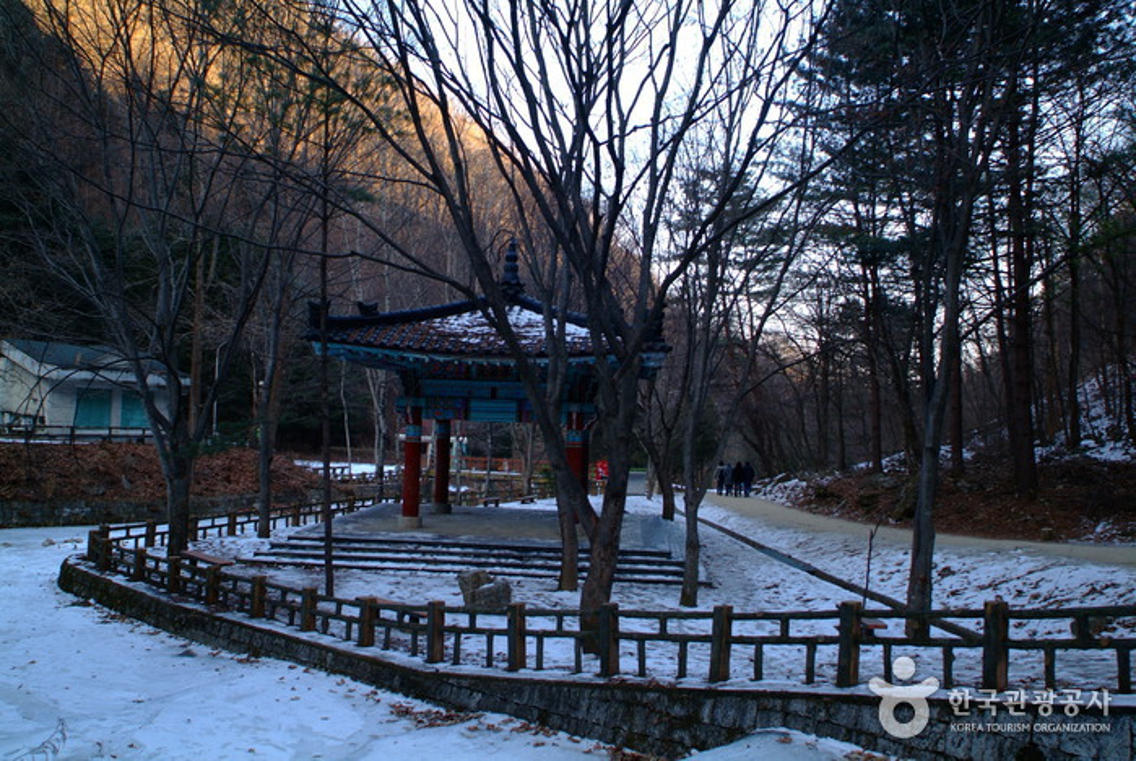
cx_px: 568
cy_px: 380
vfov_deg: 43.7
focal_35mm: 30
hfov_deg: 61.9
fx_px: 948
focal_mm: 20
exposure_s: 1/90
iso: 200
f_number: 4.8
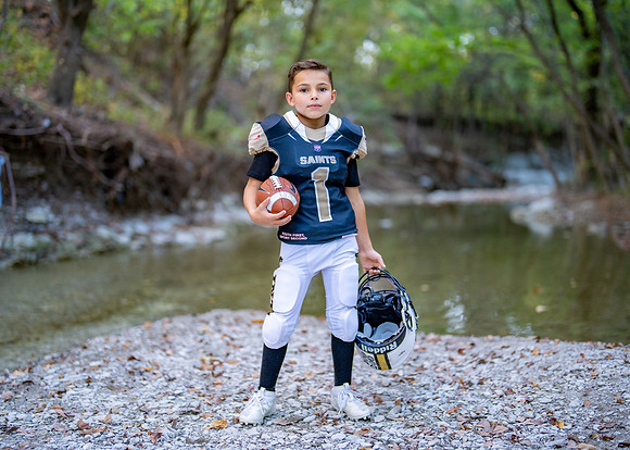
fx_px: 958
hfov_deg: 36.4
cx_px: 320
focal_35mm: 54
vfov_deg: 26.4
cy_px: 223
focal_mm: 50
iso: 500
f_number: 1.2
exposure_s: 1/500
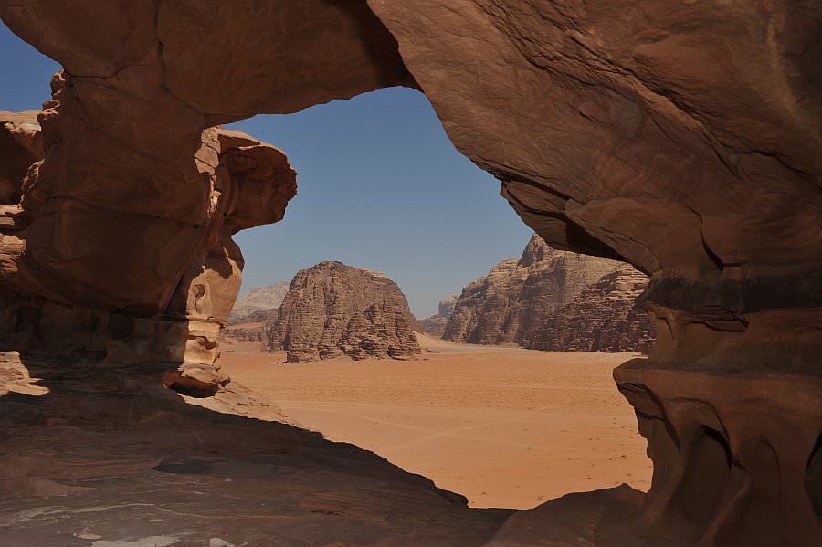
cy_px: 274
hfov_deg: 63.7
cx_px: 411
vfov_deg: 44.9
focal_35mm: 29
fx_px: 662
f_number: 18
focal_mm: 29
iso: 200
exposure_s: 1/250
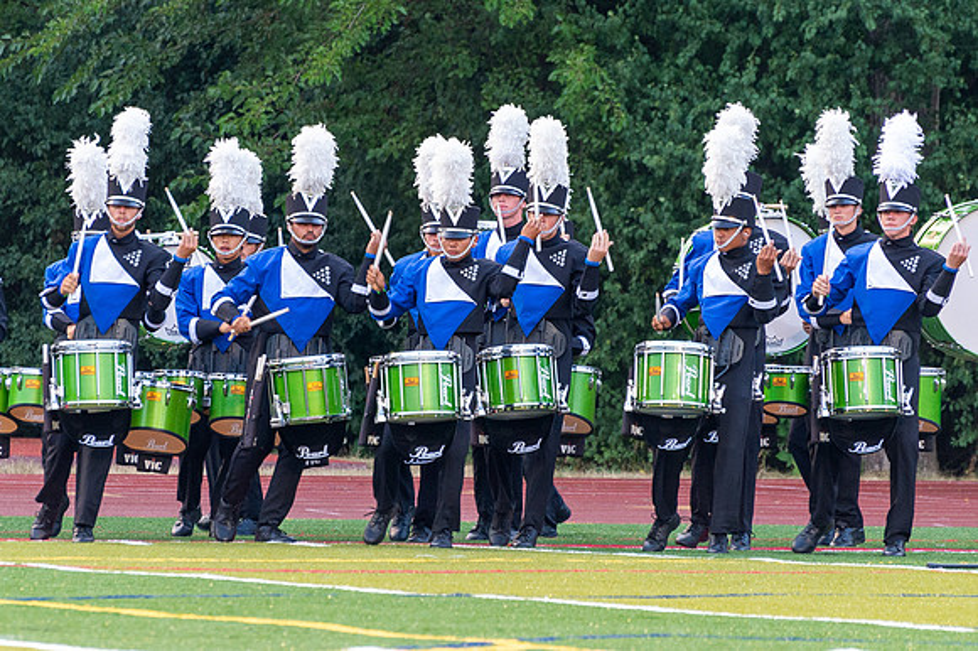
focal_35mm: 430
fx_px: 11671
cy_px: 284
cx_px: 456
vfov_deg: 3.2
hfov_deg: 4.8
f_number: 5.6
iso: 2000
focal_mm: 270
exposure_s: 1/200
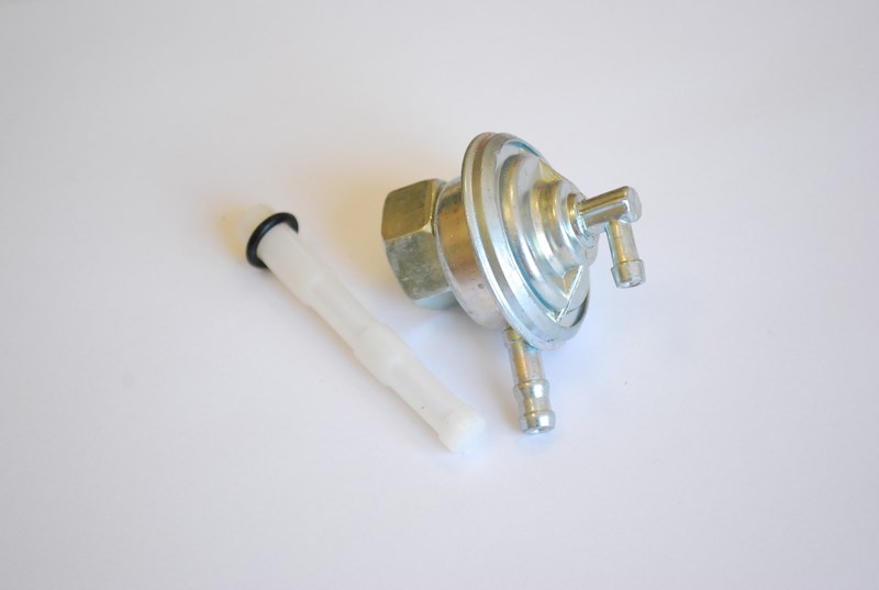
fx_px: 1908
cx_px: 440
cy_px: 295
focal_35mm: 78
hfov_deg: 25.9
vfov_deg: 17.6
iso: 800
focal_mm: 52
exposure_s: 1/250
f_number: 5.6
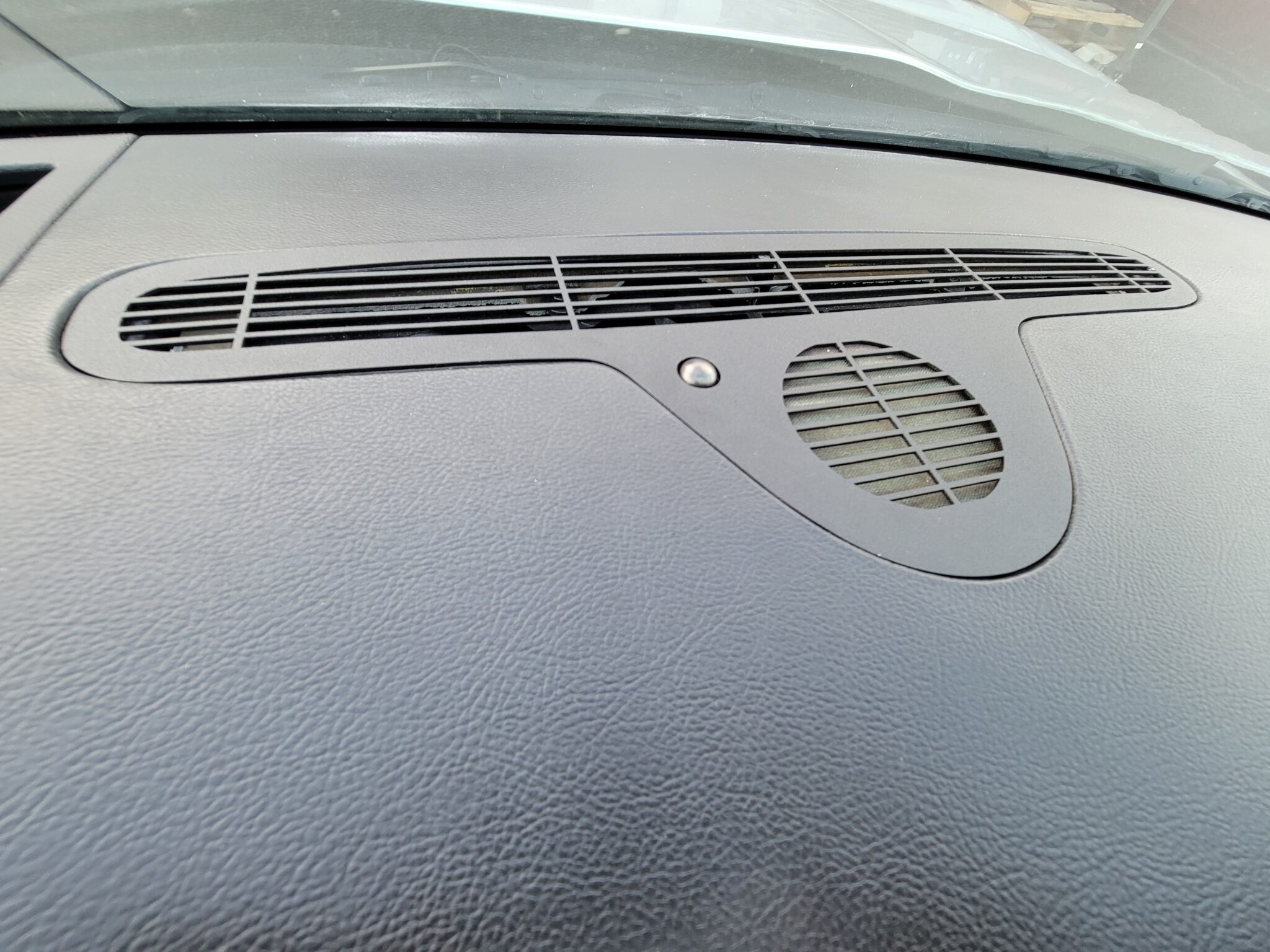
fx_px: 477
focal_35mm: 13
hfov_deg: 106.2
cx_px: 635
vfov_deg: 89.9
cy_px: 476
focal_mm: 2.2
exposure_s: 1/60
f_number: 2.2
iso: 160
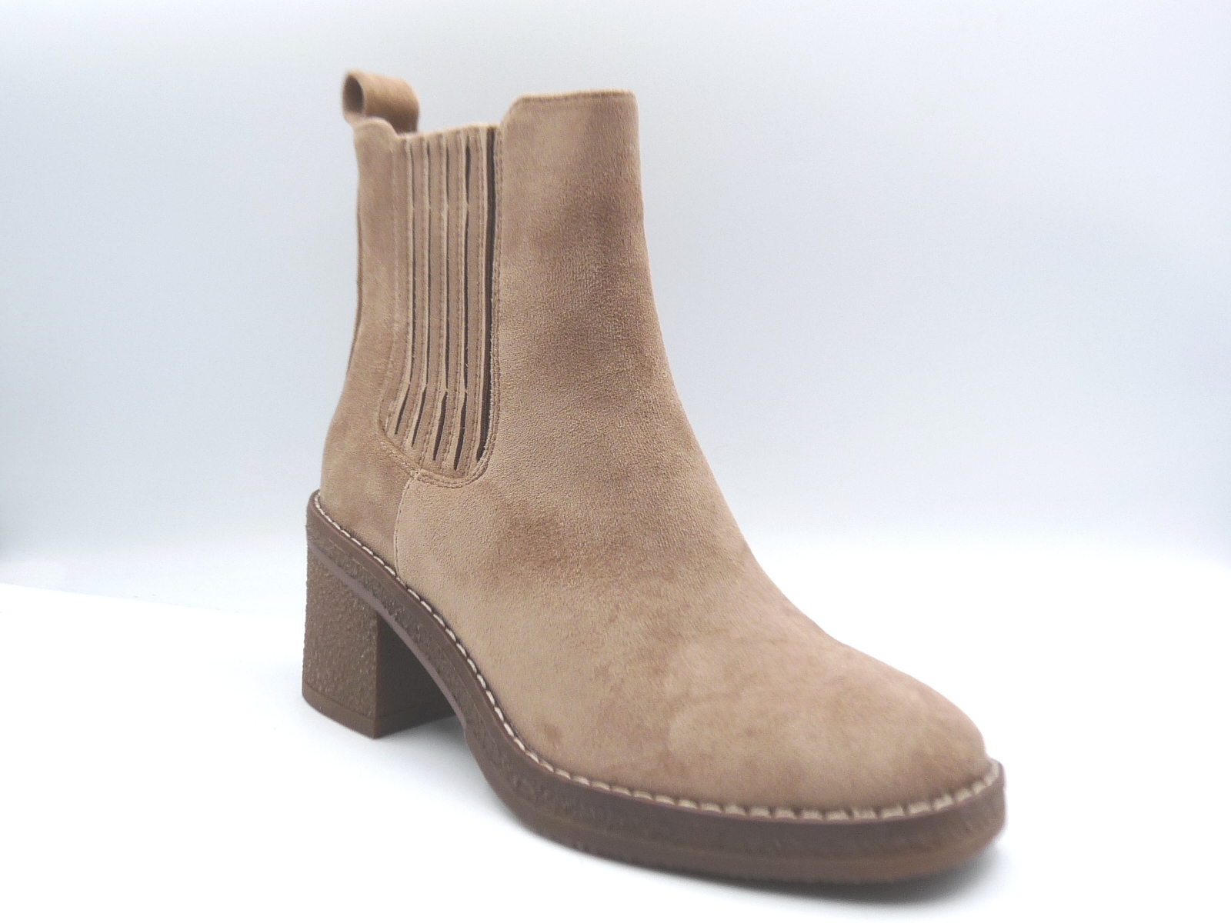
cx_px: 616
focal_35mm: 35
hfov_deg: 52.6
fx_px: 1245
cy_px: 462
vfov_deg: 40.7
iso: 100
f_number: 4
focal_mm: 4.8
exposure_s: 1/200
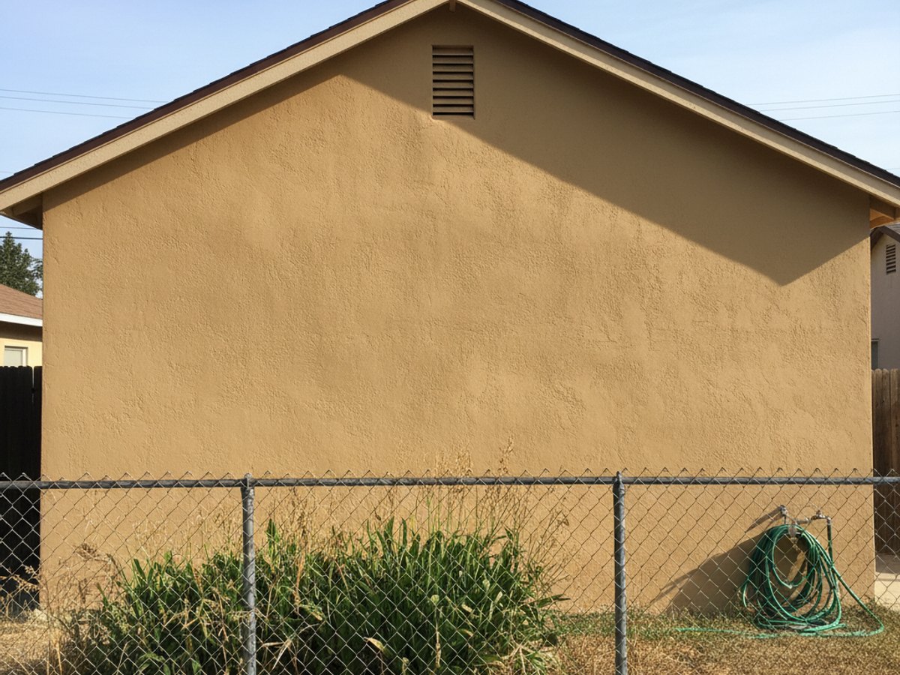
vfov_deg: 53.1
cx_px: 450
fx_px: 676
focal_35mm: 26
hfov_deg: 67.3
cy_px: 338
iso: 190
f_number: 1.5
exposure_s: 1/471
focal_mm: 5.7
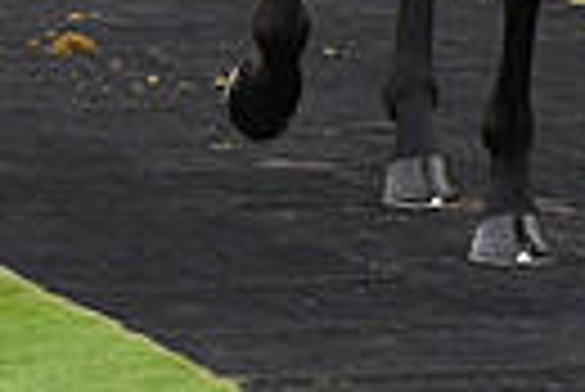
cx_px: 981
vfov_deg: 2.5
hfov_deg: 3.8
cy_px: -457
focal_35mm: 545
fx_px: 8866
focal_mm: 122
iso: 1000
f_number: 5.6
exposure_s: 1/1600
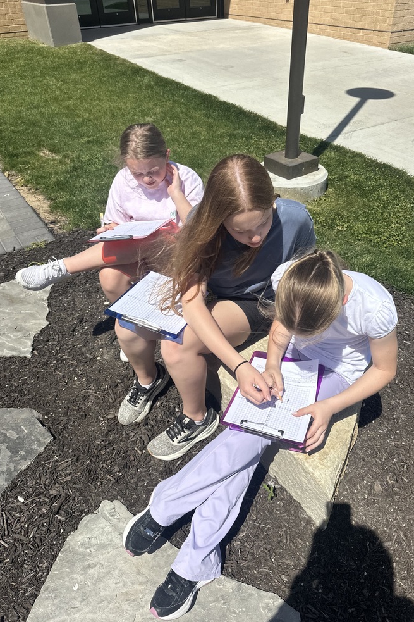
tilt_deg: -36.8
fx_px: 449
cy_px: 320
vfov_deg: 69.4
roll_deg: +0.0
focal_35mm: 26
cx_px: 229
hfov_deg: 49.5
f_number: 1.78
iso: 80
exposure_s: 1/7042
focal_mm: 6.86
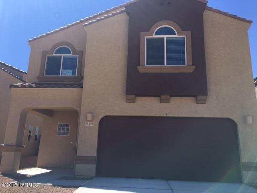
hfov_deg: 61.7
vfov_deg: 48.2
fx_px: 215
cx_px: 128
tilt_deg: +16.9
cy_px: 96
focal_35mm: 29
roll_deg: -2.3
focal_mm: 4.15
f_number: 2.2
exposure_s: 1/1148
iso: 25
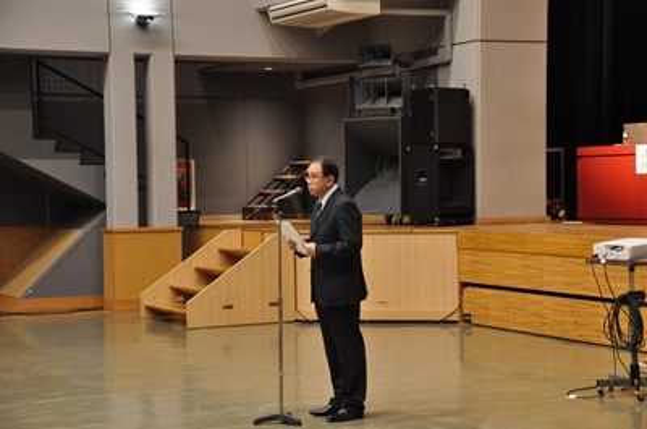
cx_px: 324
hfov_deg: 24.7
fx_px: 1480
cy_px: 214
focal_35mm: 82
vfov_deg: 16.5
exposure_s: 1/50
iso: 2500
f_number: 4.8
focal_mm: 55
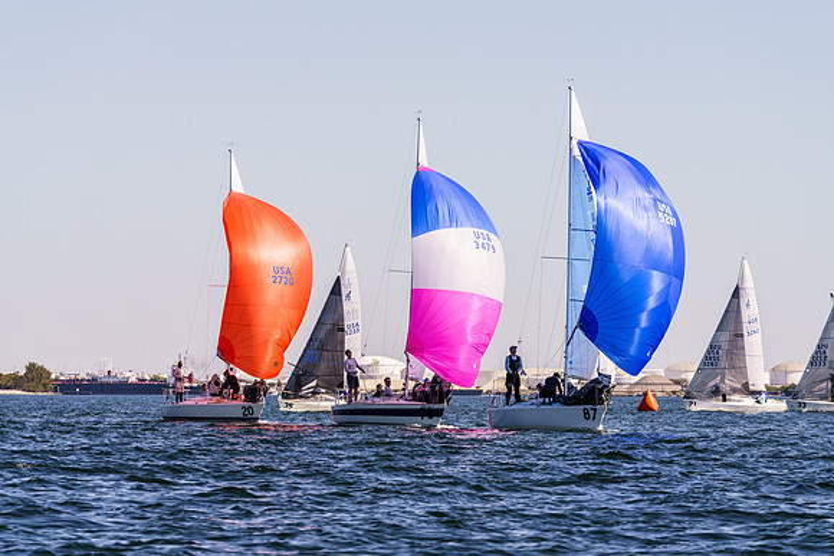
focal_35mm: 189
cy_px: 278
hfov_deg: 10.9
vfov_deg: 7.3
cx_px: 417
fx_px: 4379
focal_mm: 189
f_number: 8
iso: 250
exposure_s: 1/1250
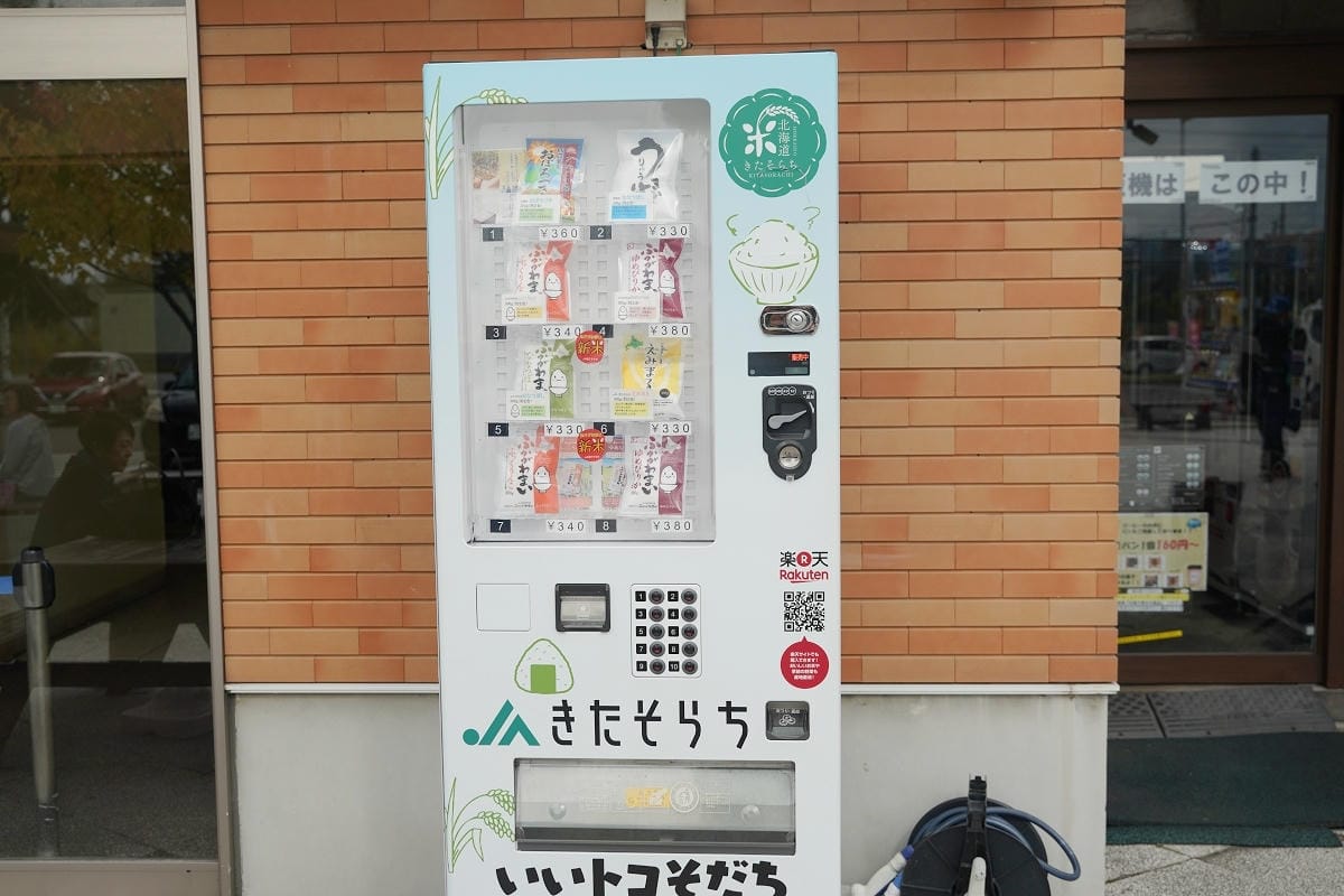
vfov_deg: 35.1
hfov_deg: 50.7
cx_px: 672
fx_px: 1419
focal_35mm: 38
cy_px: 448
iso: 100
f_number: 4.5
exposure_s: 1/200
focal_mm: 38
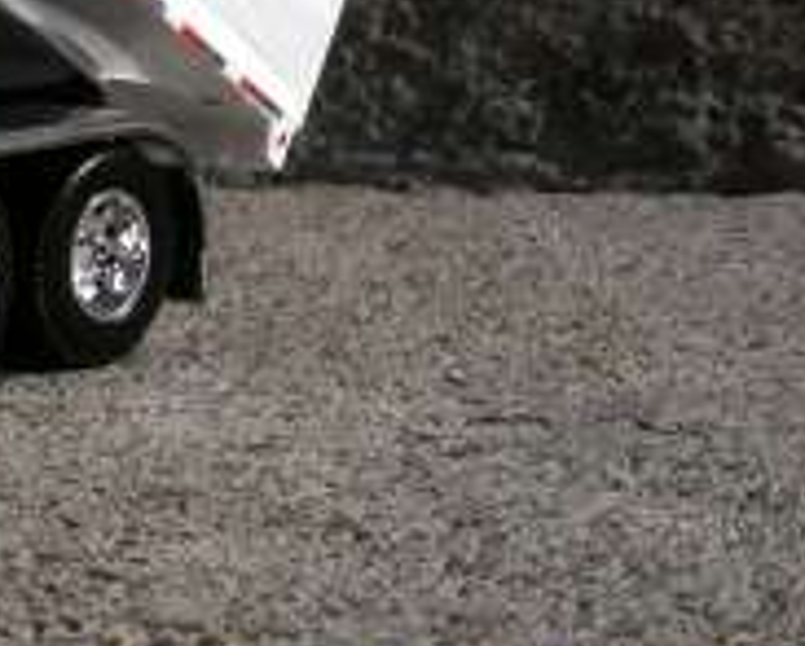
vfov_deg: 12.8
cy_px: -4
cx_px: -484
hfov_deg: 14.7
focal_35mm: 119
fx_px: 2840
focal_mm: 3.85
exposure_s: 1/2500
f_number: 2.8
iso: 80
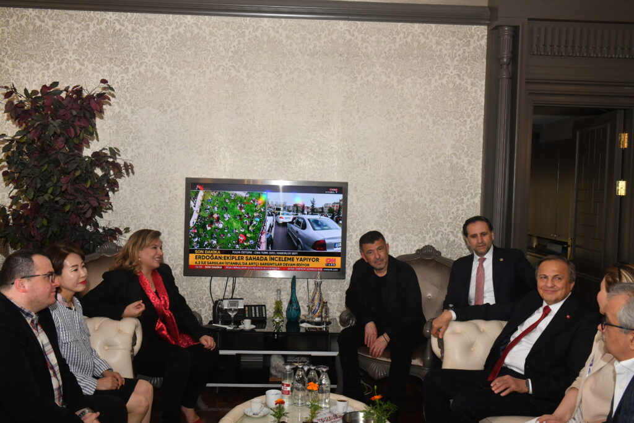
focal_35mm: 34
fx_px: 599
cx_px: 317
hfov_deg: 55.8
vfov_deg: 38.9
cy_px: 212
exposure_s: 1/125
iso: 1250
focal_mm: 34
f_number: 11
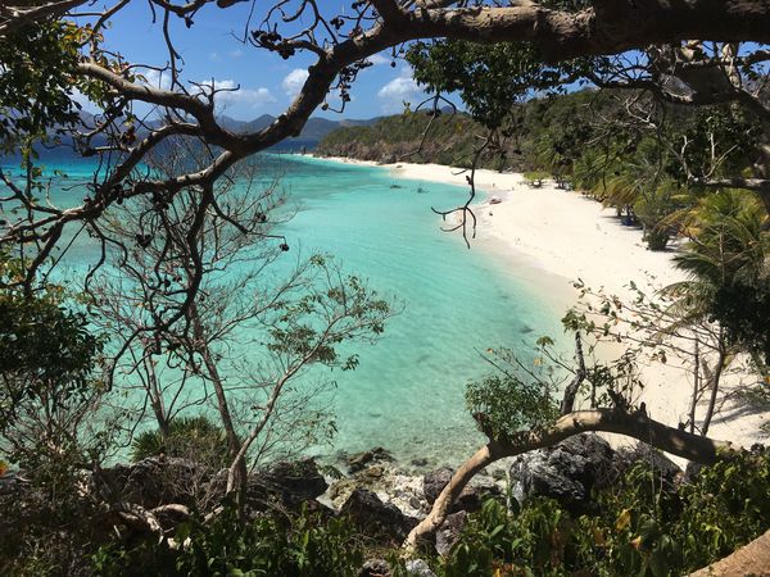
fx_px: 645
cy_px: 288
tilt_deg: -11.4
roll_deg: -0.3
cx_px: 385
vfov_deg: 48.2
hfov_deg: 61.7
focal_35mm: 29
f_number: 2.2
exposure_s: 1/5495
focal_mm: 4.15
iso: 25
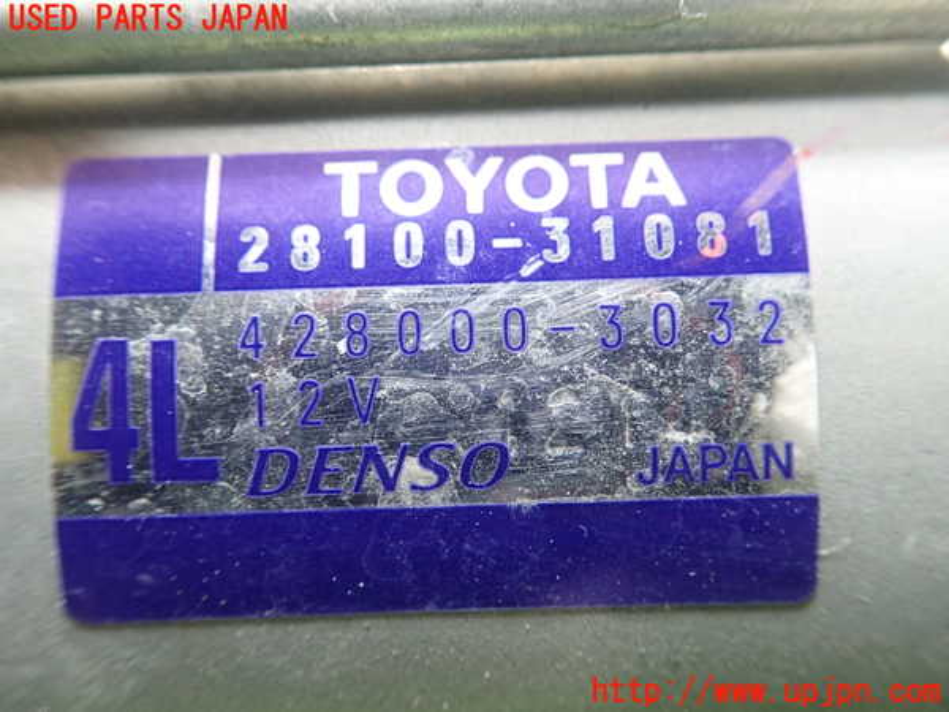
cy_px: 356
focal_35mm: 30
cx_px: 474
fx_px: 822
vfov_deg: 46.8
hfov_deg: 60.0
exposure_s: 1/50
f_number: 2.3
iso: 800
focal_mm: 5.5
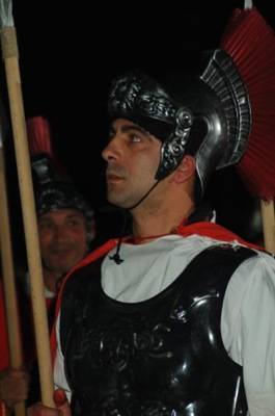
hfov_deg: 7.9
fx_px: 2002
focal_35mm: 174
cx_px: 138
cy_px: 208
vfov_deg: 11.8
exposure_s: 1/15
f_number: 5.6
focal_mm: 116
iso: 400
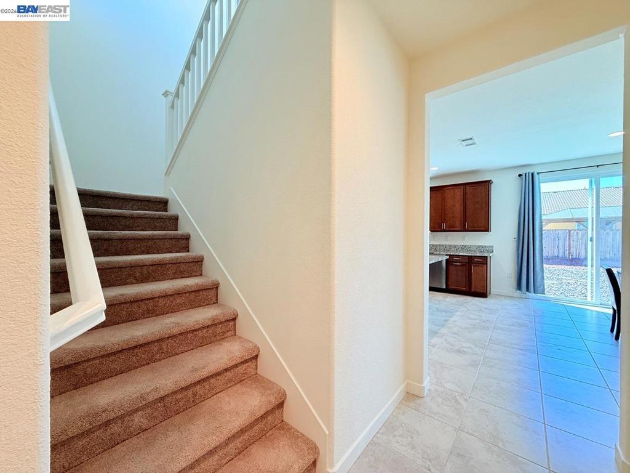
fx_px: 255
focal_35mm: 14
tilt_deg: +0.2
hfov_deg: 102.1
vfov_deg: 85.7
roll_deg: -0.2
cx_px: 315
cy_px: 236
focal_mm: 2.22
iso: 160
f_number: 2.2
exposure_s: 1/120
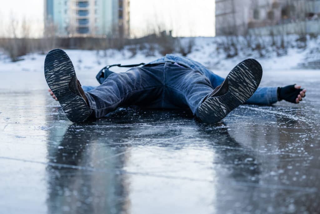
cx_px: 160
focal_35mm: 60
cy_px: 107
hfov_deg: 33.4
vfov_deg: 22.6
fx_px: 533
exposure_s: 1/800
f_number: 2.8
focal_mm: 40
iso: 200
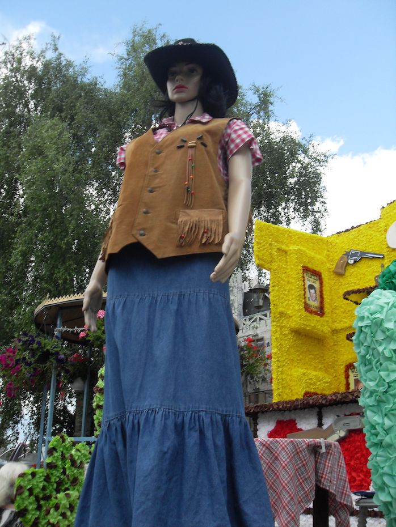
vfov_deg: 50.1
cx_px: 198
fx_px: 564
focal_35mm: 37
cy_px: 264
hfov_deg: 38.7
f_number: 8.9
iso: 80
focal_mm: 6.3
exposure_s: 1/60
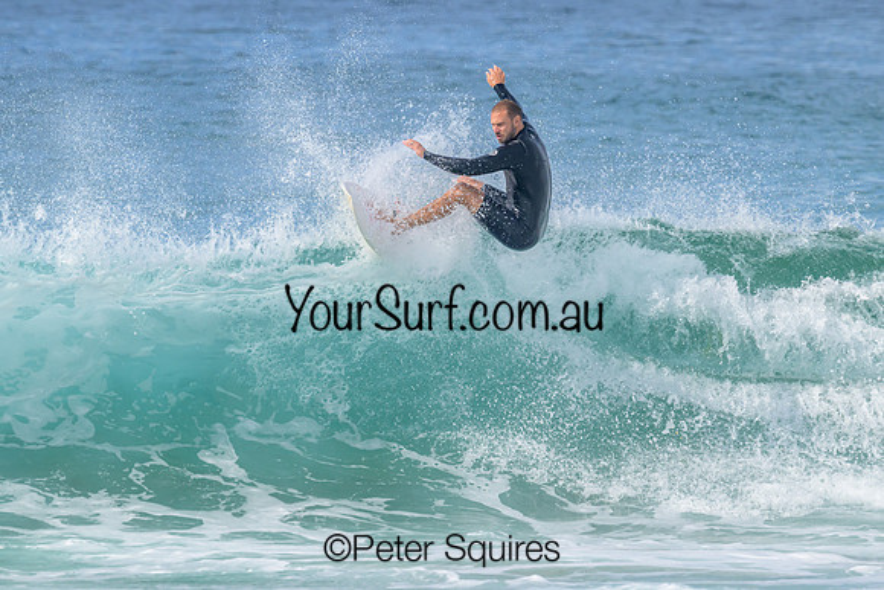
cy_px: 259
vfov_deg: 2.1
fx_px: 16439
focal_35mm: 669
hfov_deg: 3.1
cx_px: 493
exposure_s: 1/2000
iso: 640
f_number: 11
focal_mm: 550
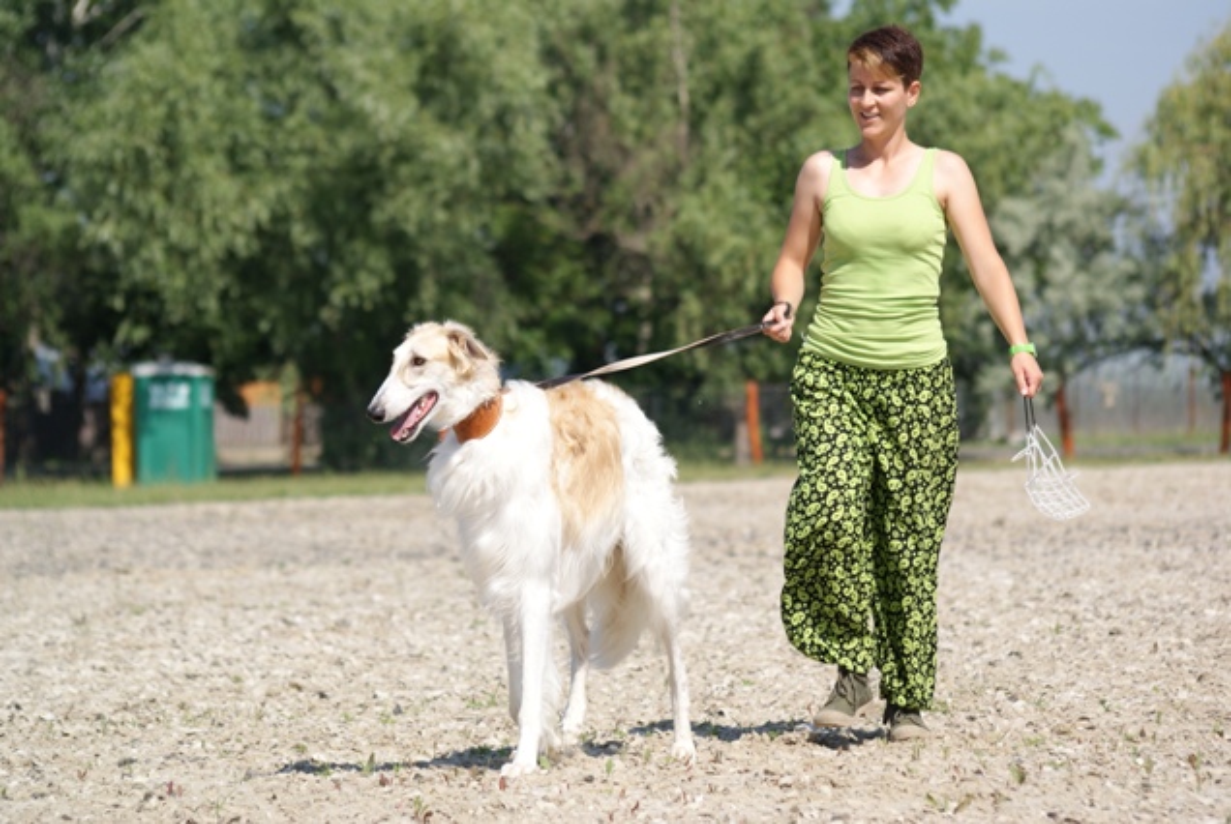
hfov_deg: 10.5
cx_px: 616
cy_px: 412
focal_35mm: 195
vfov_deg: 7.1
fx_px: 6677
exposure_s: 1/640
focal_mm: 130
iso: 100
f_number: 5
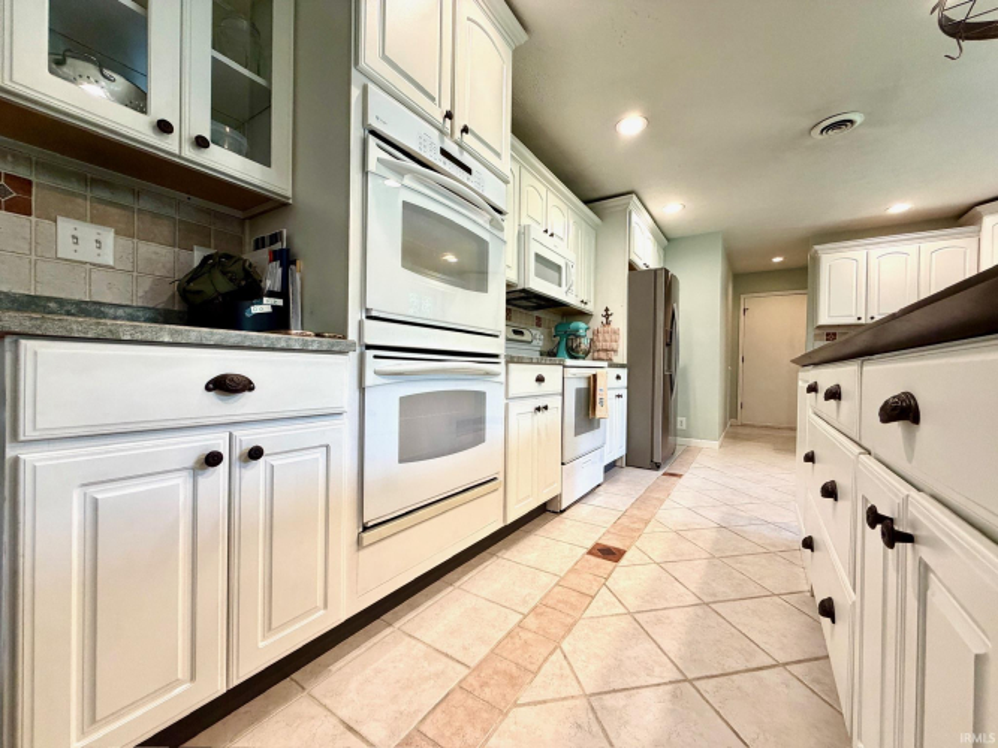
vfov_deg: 85.7
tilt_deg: -0.9
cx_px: 499
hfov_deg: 102.1
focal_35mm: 14
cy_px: 374
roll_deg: -0.8
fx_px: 404
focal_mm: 2.22
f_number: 2.2
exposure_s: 1/120
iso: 250
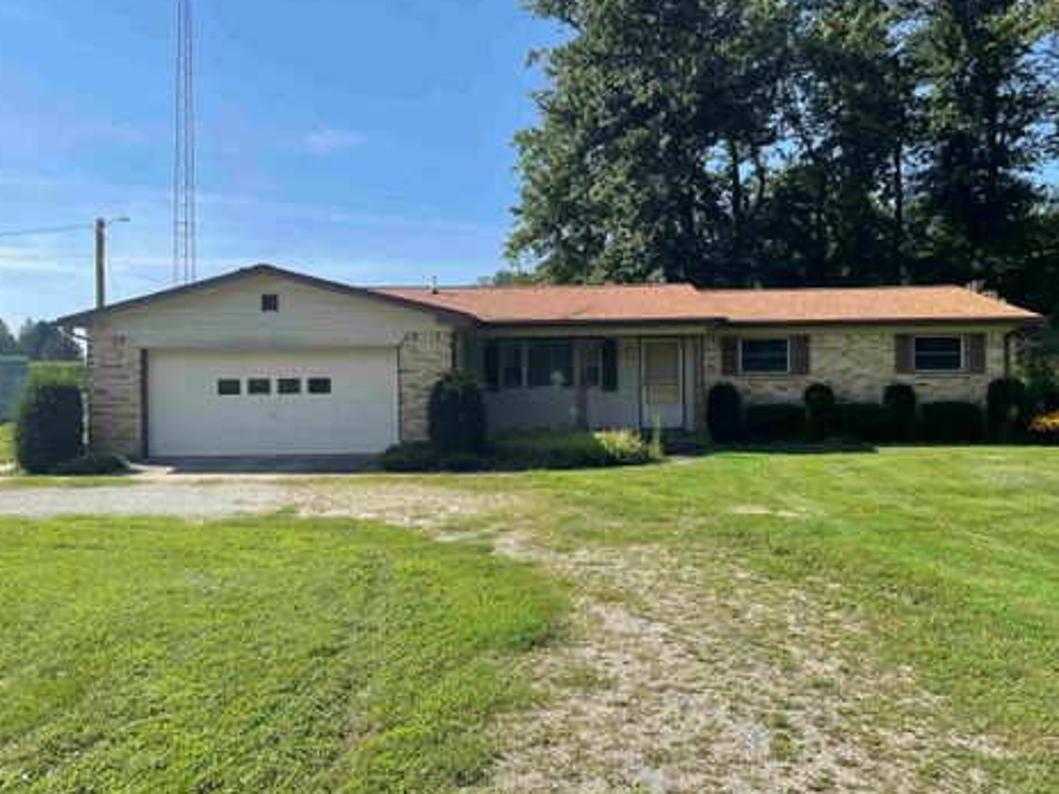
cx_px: 536
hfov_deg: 63.4
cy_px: 394
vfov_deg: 49.7
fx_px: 857
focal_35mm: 28
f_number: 1.6
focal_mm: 4.2
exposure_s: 1/2817
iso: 32
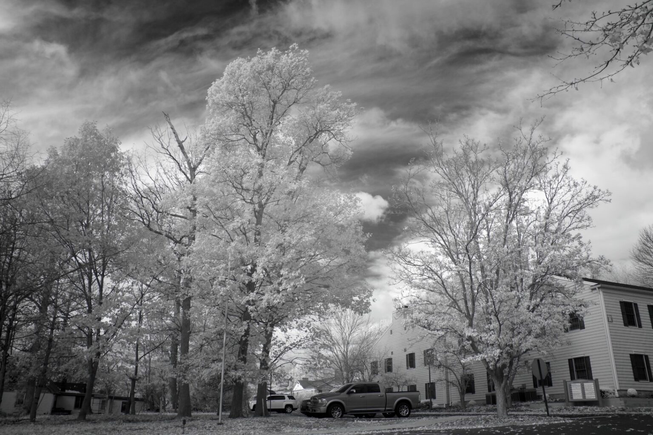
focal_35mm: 27
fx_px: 490
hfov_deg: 67.4
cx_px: 326
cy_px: 218
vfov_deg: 47.9
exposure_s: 1/80
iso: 400
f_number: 5.6
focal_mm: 18
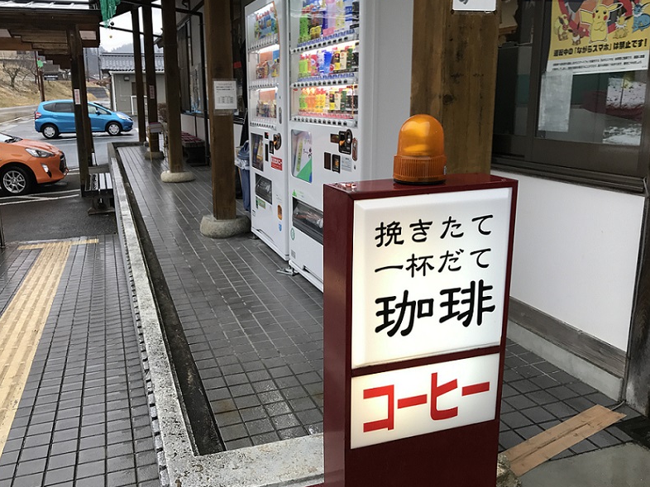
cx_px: 299
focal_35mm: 31
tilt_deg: -12.7
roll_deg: -0.1
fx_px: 582
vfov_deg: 45.4
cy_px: 232
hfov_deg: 58.3
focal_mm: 3.99
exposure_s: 1/60
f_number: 1.8
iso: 25
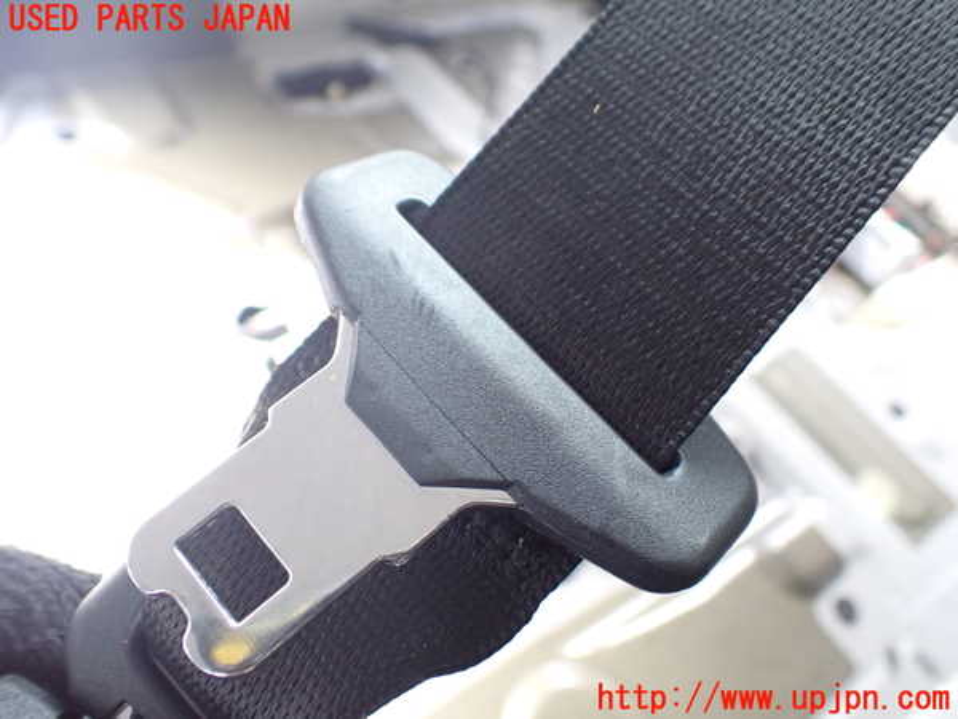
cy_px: 360
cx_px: 479
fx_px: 830
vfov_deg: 46.8
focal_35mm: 30
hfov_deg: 60.0
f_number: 2.3
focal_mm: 5.4
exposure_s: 1/125
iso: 400
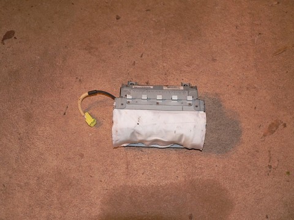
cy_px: 110
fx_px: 348
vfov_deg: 35.1
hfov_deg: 45.8
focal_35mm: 41
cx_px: 147
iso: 100
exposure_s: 1/60
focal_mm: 6.9
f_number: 2.8
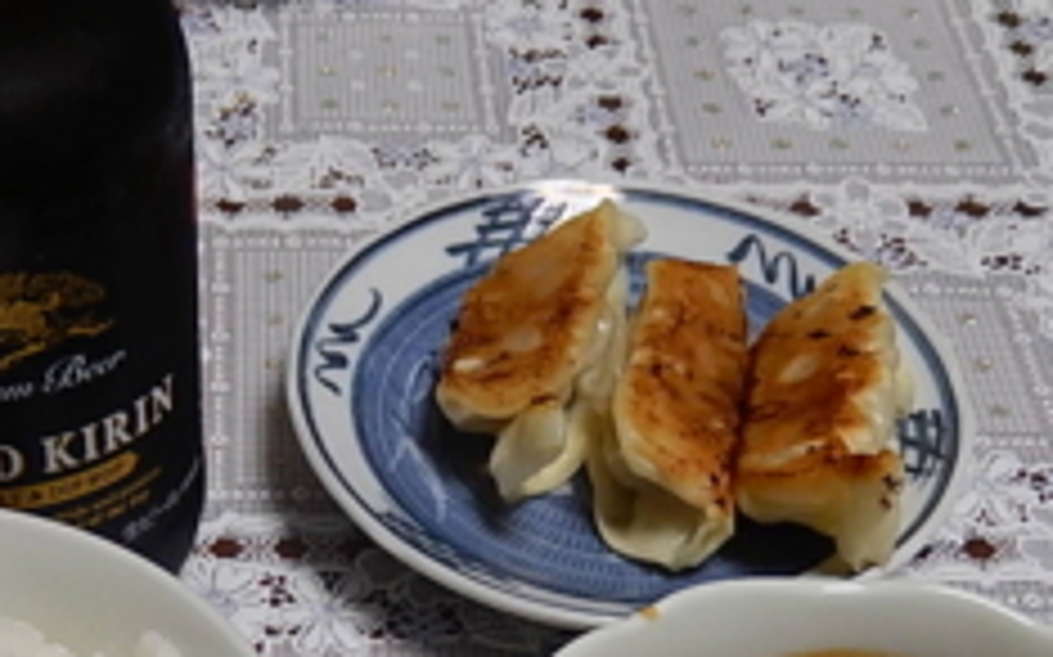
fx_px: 1951
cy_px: 711
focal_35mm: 68
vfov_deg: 18.4
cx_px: 324
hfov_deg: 29.9
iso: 200
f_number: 3.4
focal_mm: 4.5
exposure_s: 1/30
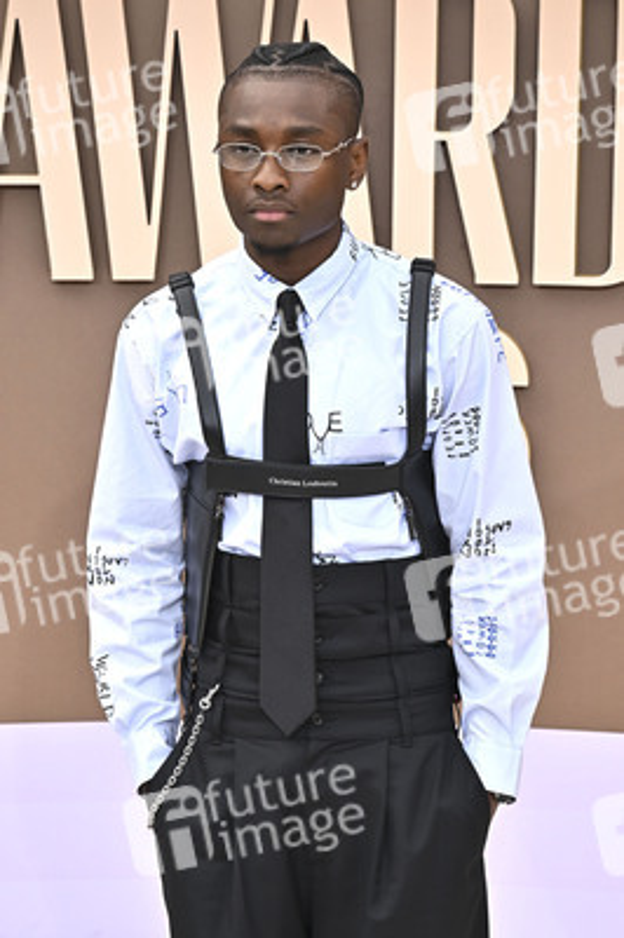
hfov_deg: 14.4
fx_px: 2474
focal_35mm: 95
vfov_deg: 21.5
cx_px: 312
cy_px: 469
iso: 400
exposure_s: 1/320
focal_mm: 95
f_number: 10
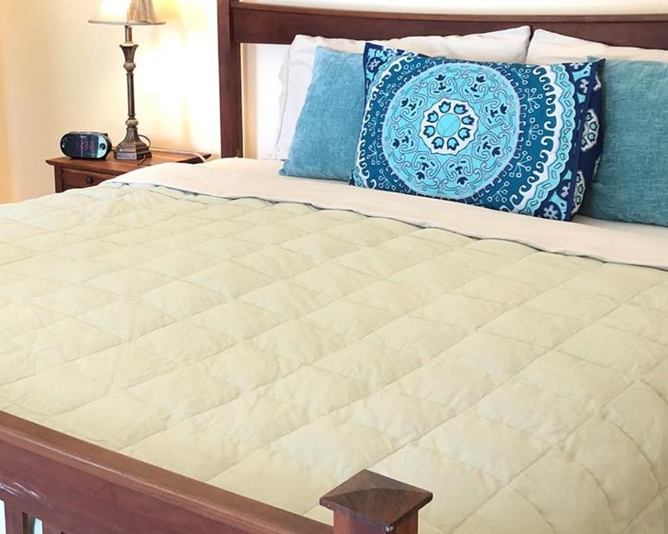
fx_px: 1067
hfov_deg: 34.1
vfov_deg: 27.7
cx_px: 179
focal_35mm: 54
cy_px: 140
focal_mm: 3.99
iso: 40
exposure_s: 1/17
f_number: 1.8
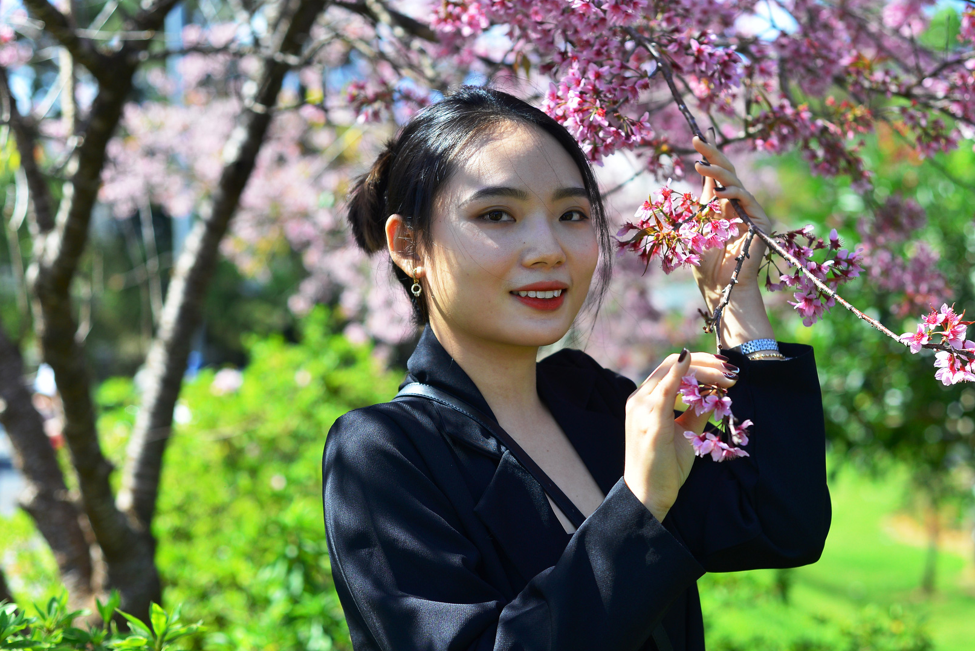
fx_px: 1680
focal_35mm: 62
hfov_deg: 32.3
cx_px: 557
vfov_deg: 21.9
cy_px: 295
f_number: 3.5
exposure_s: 1/1600
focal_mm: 50
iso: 200
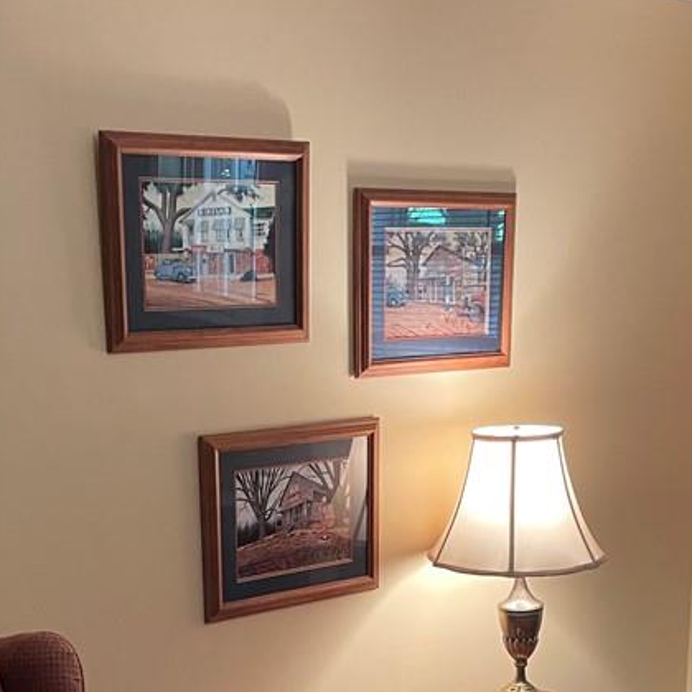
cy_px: 601
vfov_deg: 29.5
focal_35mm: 56
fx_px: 1267
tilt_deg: -10.6
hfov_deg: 30.5
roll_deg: +2.1
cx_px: 310
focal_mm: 4.2
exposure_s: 1/60
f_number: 1.6
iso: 320
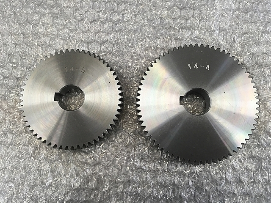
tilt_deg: -81.9
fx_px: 227
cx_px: 136
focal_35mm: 29
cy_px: 102
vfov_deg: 48.2
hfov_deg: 61.7
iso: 40
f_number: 2.2
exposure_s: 1/30
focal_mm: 4.15
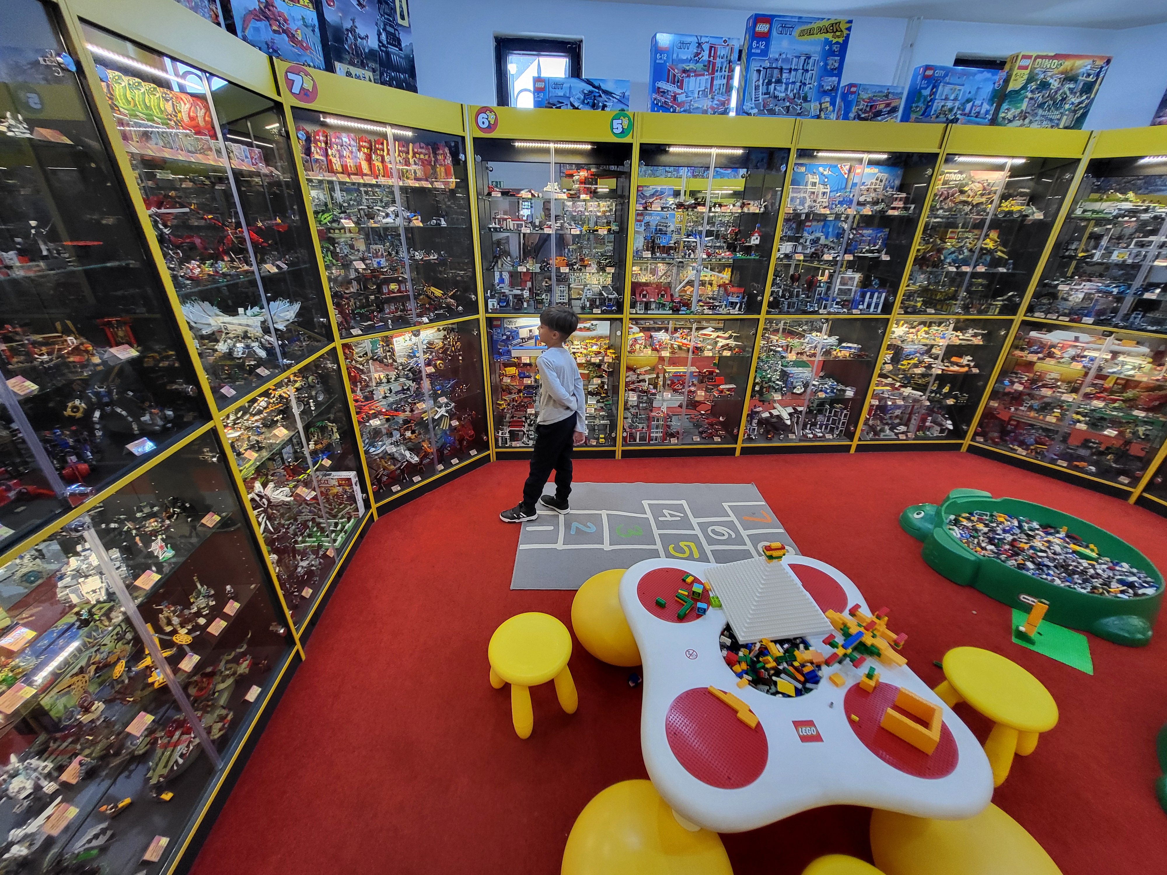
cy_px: 438
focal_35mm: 13
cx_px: 584
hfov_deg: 106.2
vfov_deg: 89.9
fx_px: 438
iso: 200
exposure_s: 1/50
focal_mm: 1.74
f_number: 2.2
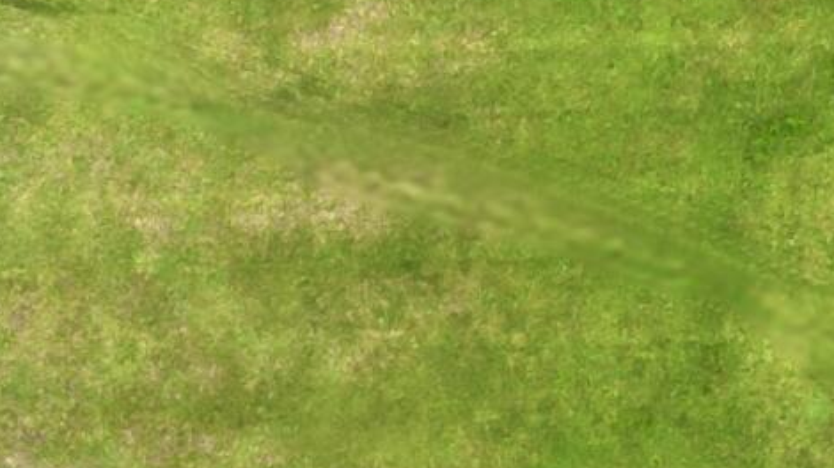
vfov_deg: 7.3
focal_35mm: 167
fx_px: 3692
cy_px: 266
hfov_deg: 12.8
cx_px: 664
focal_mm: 6.72
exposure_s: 1/2500
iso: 100
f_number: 1.7
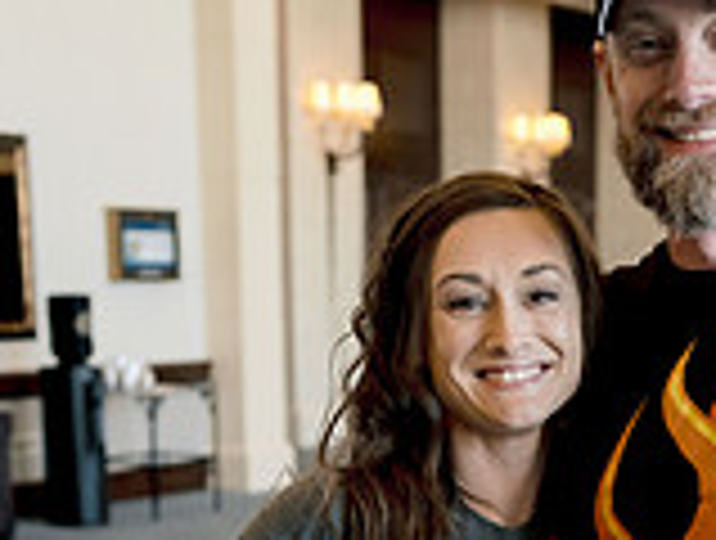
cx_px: 639
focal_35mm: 95
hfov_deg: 20.2
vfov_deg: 14.9
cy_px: 720
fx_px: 1969
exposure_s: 1/125
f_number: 3.2
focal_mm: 35
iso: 800
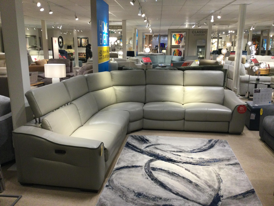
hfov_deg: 58.4
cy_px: 103
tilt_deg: -13.6
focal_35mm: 31
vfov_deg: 45.4
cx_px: 137
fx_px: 245
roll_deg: -1.3
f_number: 2.4
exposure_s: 1/33
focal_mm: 3.3
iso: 64
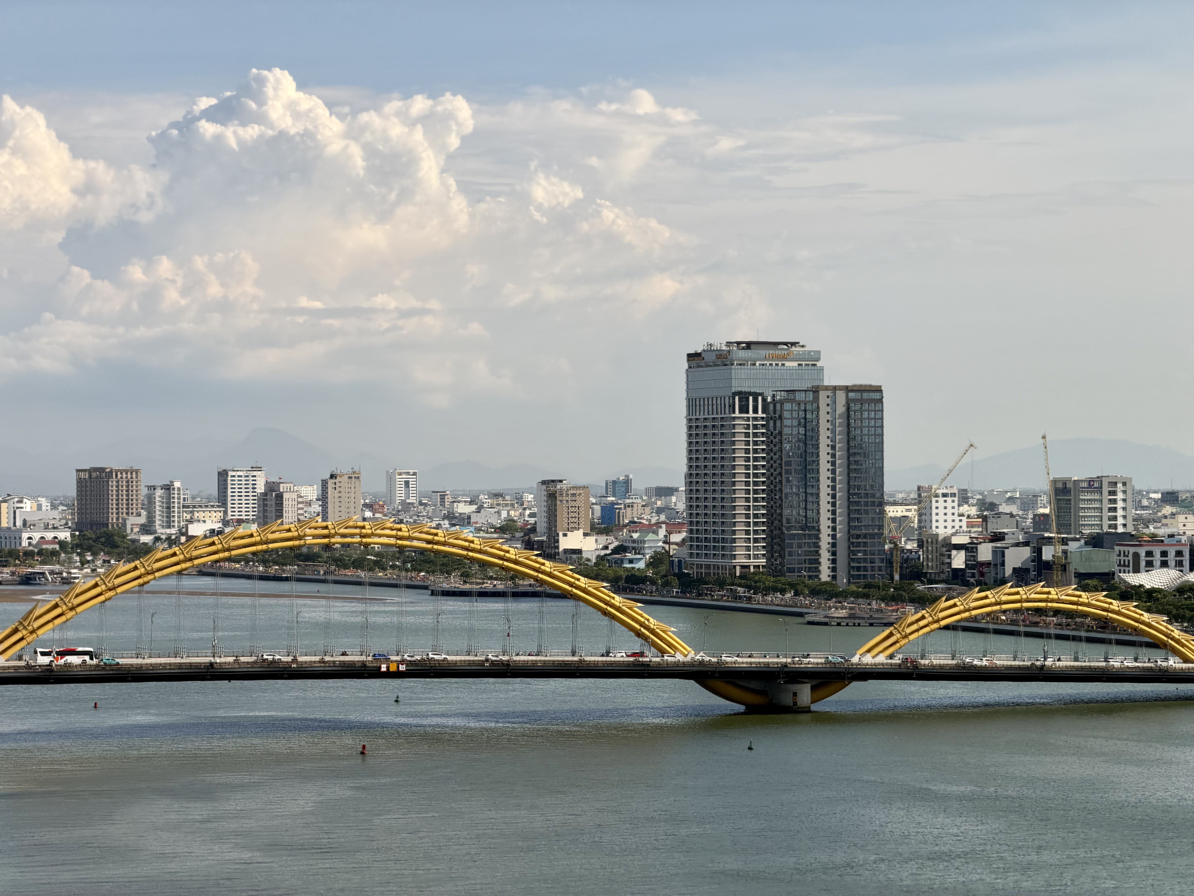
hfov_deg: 19.6
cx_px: 597
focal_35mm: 100
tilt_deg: -0.5
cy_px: 448
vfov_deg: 14.8
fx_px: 3449
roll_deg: +1.1
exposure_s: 1/638
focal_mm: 16.89
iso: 32
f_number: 2.8
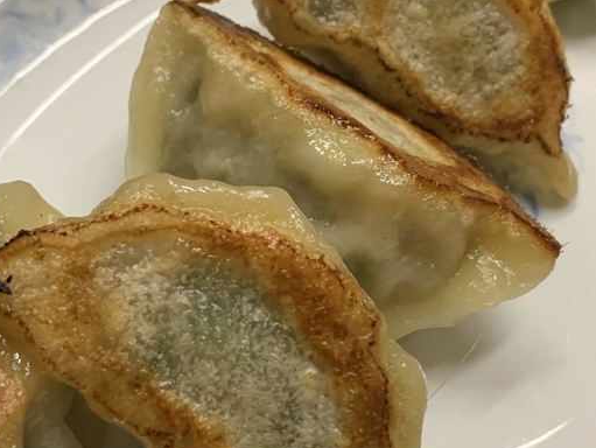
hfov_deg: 31.7
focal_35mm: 61
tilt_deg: -48.1
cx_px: 296
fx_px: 1051
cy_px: 168
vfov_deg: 24.0
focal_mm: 4.25
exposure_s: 1/50
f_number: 1.8
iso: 200
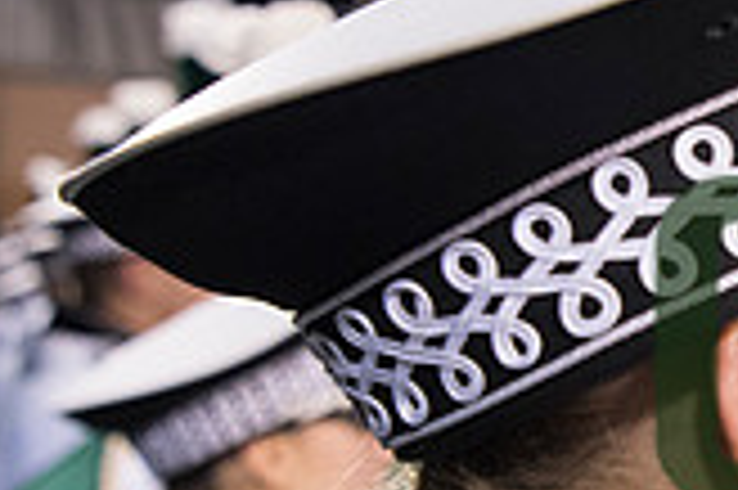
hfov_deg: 21.4
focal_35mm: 85
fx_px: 1741
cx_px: 994
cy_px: 389
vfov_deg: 15.9
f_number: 3.2
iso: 4000
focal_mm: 24
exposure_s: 1/800
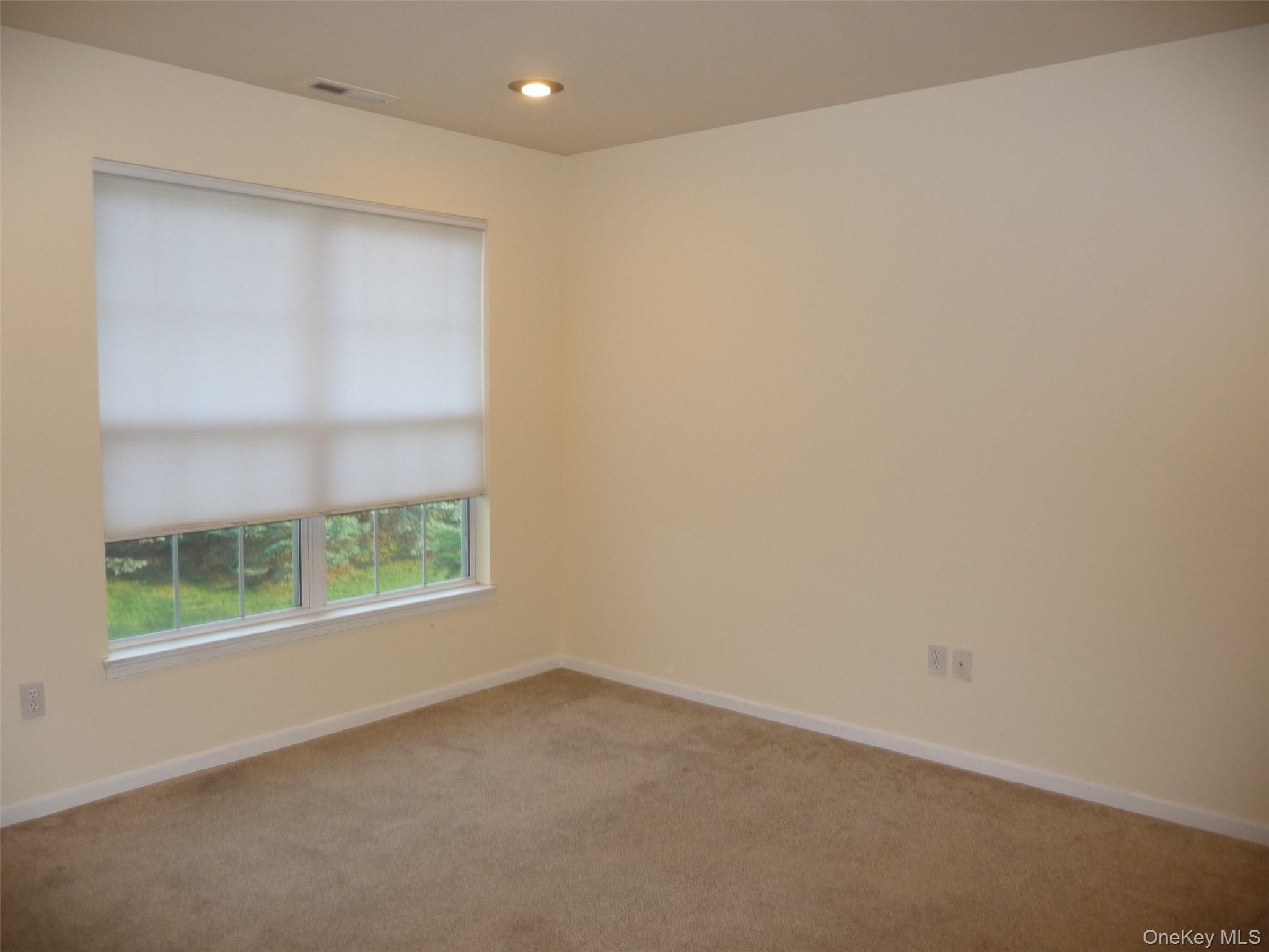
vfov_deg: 49.7
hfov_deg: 63.4
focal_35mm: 28
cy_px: 476
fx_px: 1026
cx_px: 634
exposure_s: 1/30
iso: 160
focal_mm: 4.7
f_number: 3.3
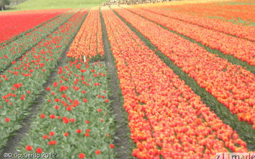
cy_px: 65
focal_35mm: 196
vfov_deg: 6.7
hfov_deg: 10.7
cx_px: 128
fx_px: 1362
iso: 64
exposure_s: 1/143
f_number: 4.5
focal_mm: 32.7
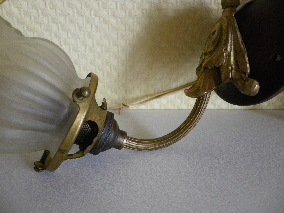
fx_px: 230
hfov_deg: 63.4
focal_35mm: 28
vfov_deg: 49.7
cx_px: 142
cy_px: 106
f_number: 2.6
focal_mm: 4.9
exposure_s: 1/60
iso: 250
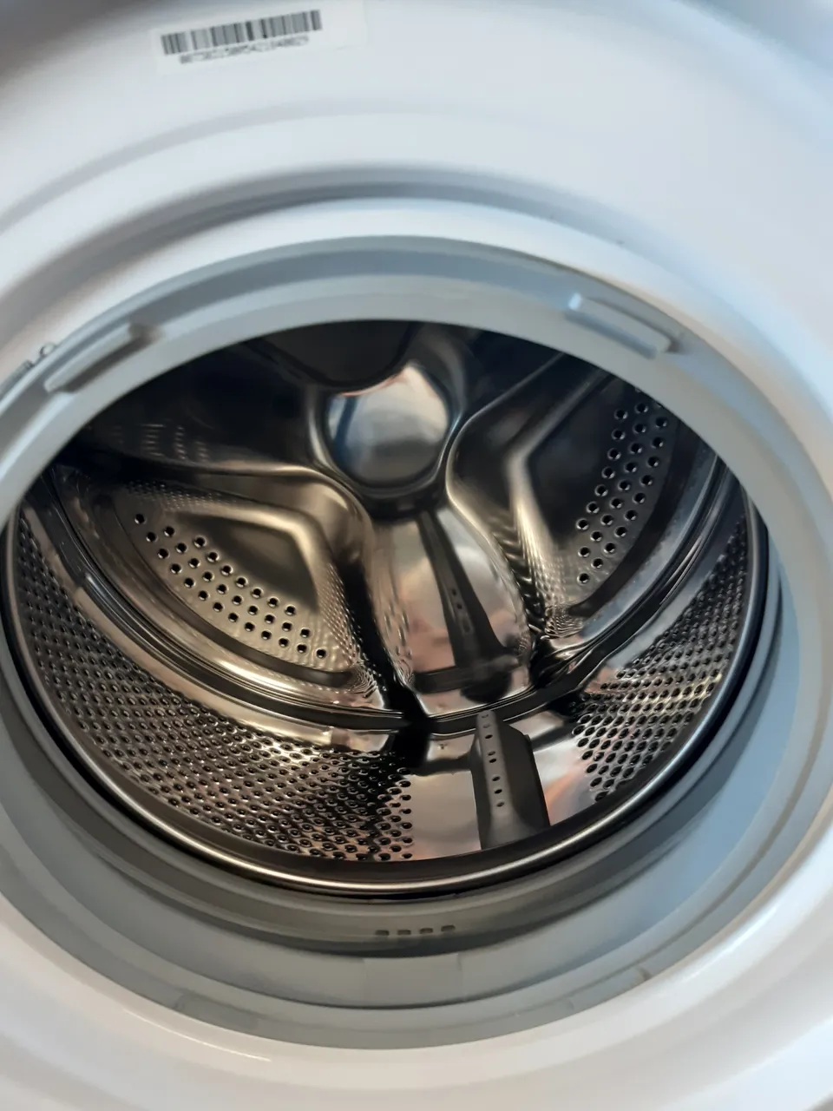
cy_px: 556
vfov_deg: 67.3
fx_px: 834
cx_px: 416
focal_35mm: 26
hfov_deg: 53.1
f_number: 1.7
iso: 200
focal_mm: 3.92
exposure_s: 1/50
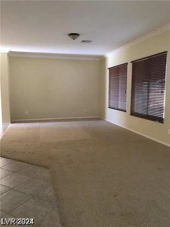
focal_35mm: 29
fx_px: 190
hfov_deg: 48.2
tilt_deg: -7.1
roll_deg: +0.5
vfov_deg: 61.7
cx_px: 85
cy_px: 114
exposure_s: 1/30
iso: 160
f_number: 2.2
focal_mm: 4.15
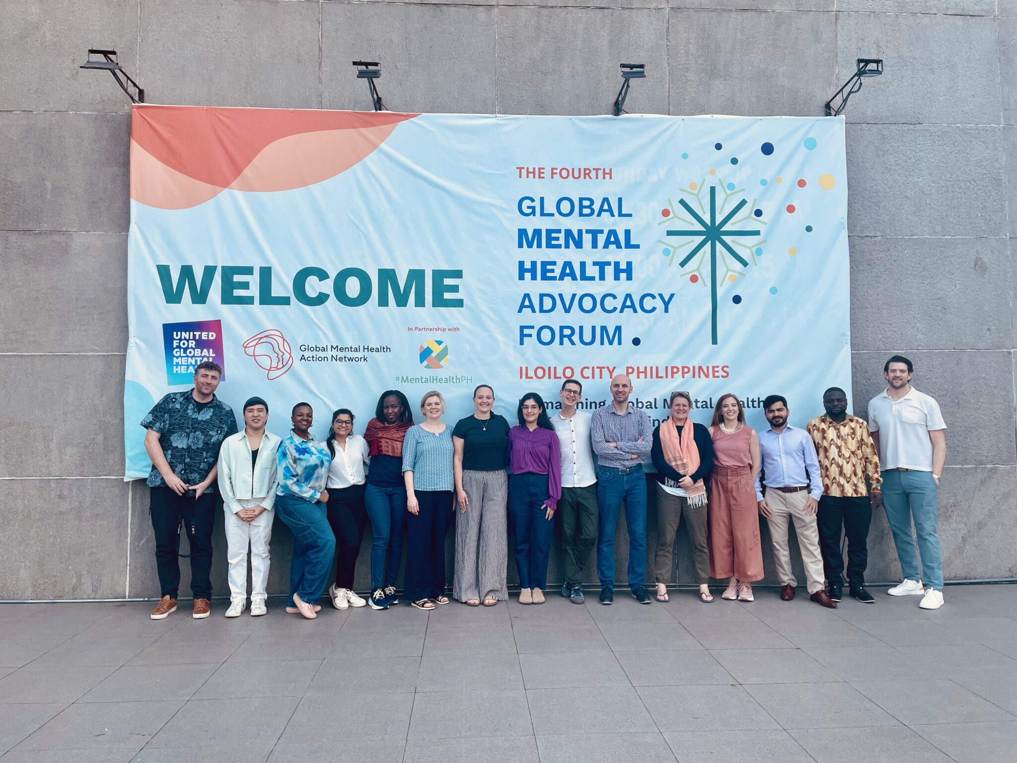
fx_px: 764
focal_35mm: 26
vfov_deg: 53.1
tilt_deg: +2.8
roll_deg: +0.3
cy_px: 382
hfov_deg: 67.3
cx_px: 508
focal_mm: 4.2
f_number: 1.6
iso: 32
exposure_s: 1/658
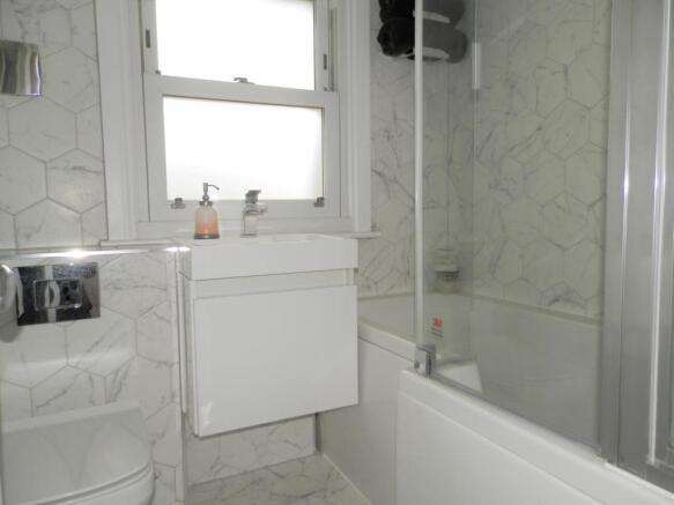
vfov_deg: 54.9
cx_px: 337
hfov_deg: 69.4
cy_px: 252
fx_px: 487
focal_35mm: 25
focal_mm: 4.5
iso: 100
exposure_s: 1/30
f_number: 3.1
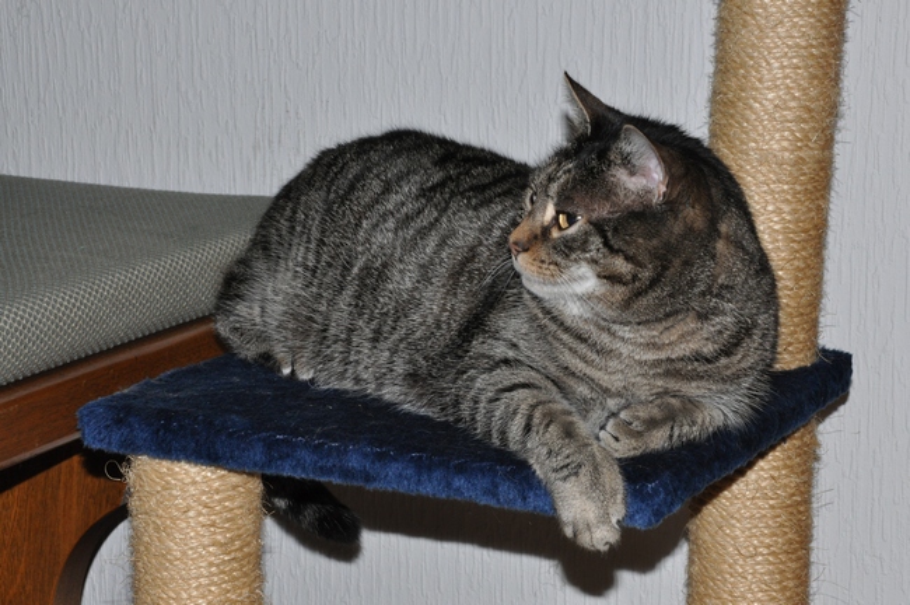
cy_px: 302
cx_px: 455
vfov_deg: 13.8
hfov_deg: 20.6
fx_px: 2500
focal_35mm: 99
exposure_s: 1/60
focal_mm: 66
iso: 800
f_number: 22
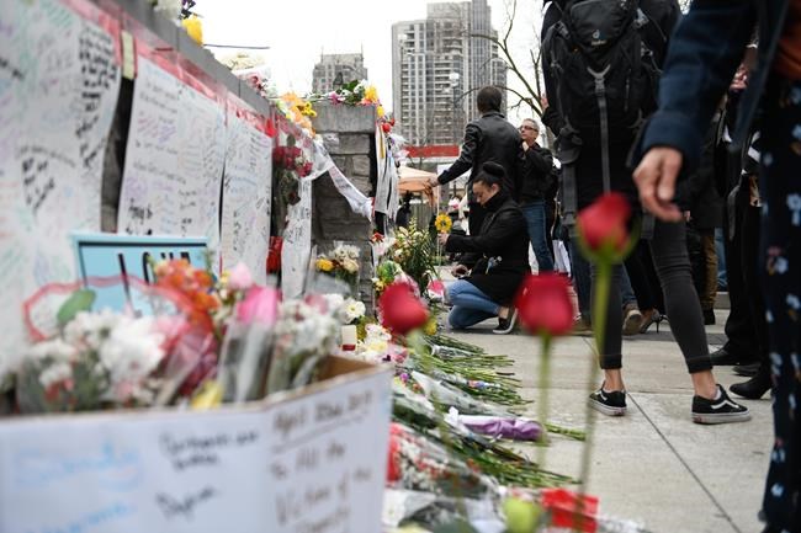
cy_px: 266
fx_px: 845
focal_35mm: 38
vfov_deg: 35.0
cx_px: 400
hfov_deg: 50.7
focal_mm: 38
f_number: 4
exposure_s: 1/1250
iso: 250
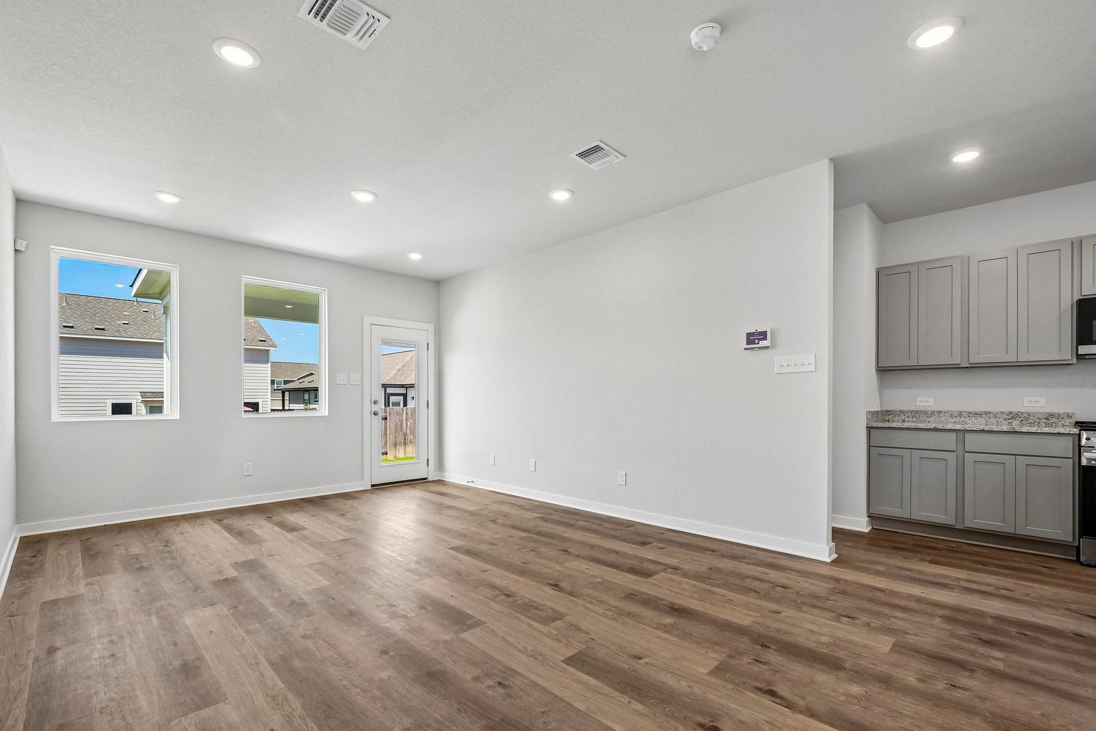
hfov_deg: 100.4
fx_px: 457
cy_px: 366
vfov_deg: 77.3
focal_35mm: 15
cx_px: 548
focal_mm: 10
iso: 400
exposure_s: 1/125
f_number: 8
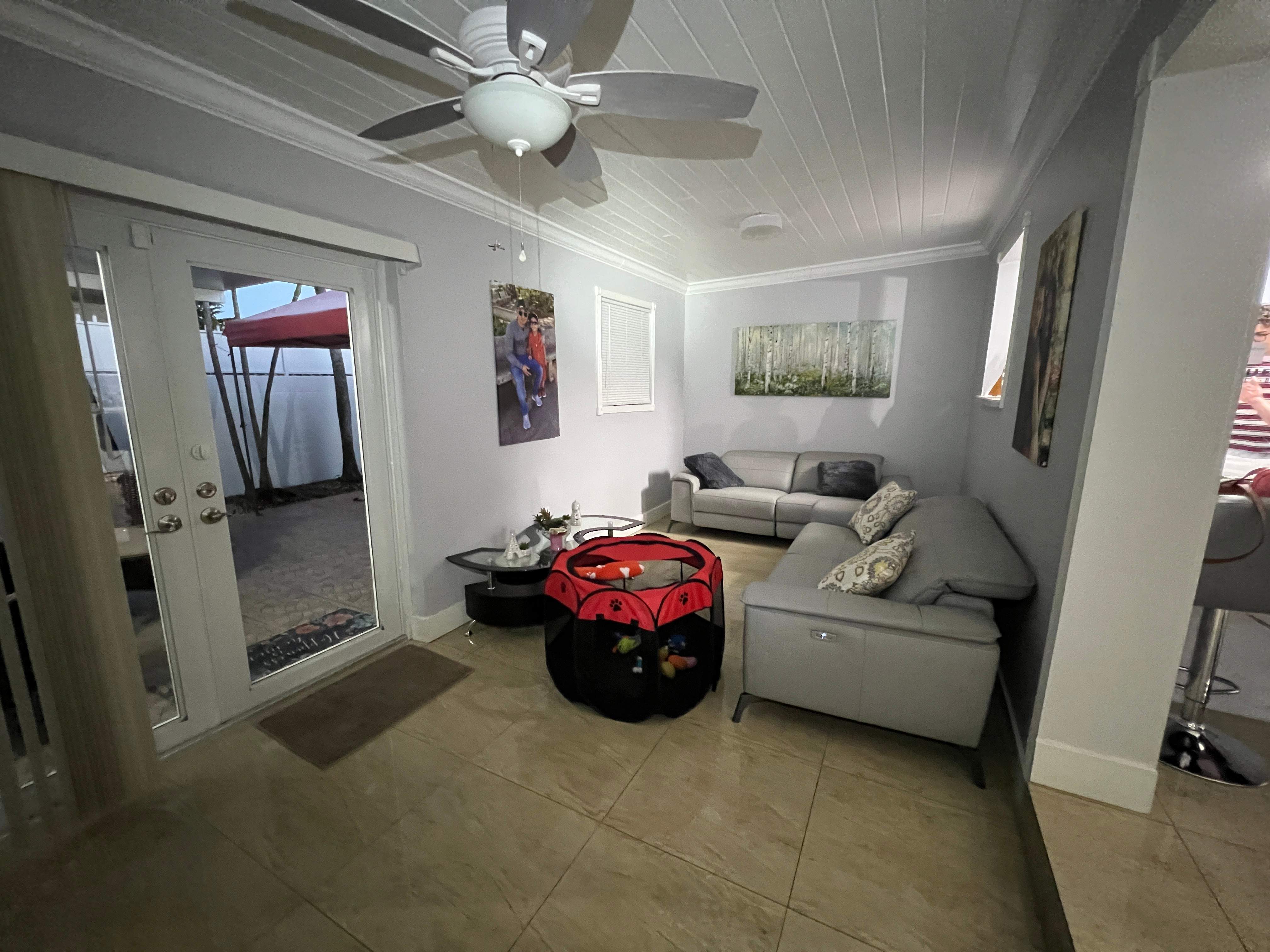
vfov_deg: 89.9
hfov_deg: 106.2
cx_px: 635
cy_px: 476
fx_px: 477
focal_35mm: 13
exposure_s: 1/40
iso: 1000
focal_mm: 1.57
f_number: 1.8
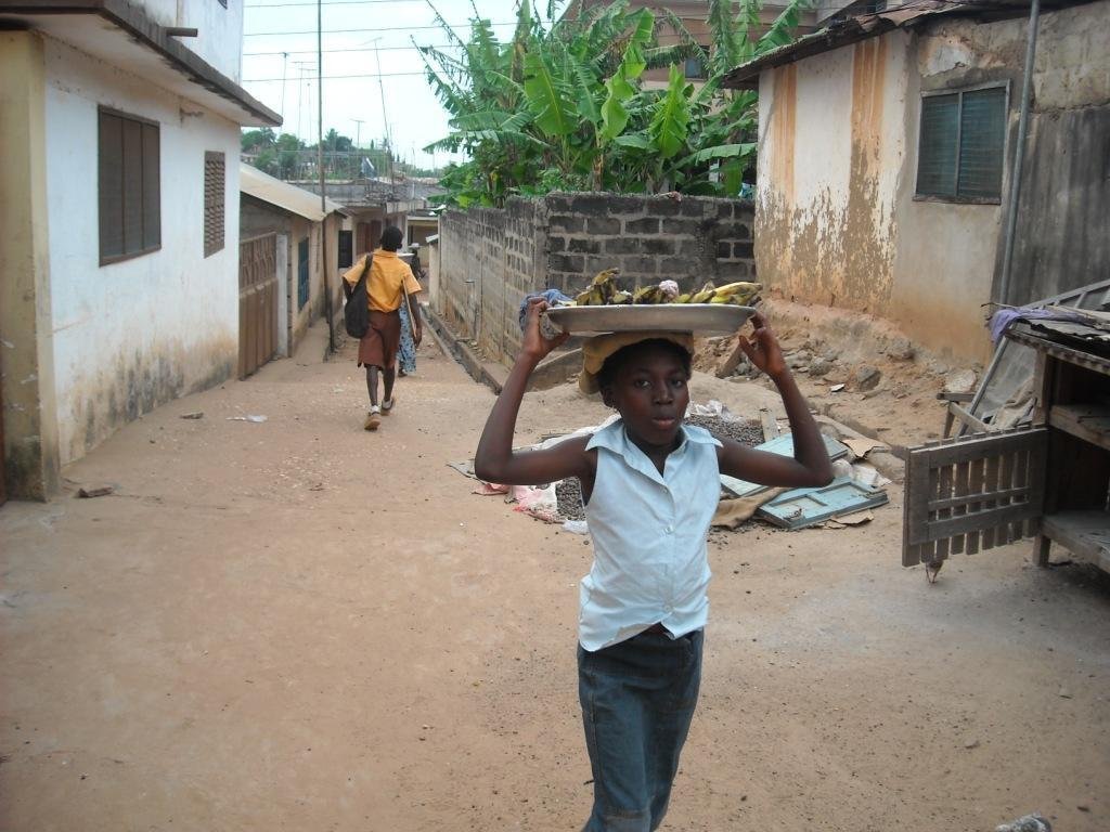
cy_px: 416
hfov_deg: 52.6
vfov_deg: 40.7
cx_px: 555
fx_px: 1122
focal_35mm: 35
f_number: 2.8
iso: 64
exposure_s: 1/218
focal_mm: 5.7
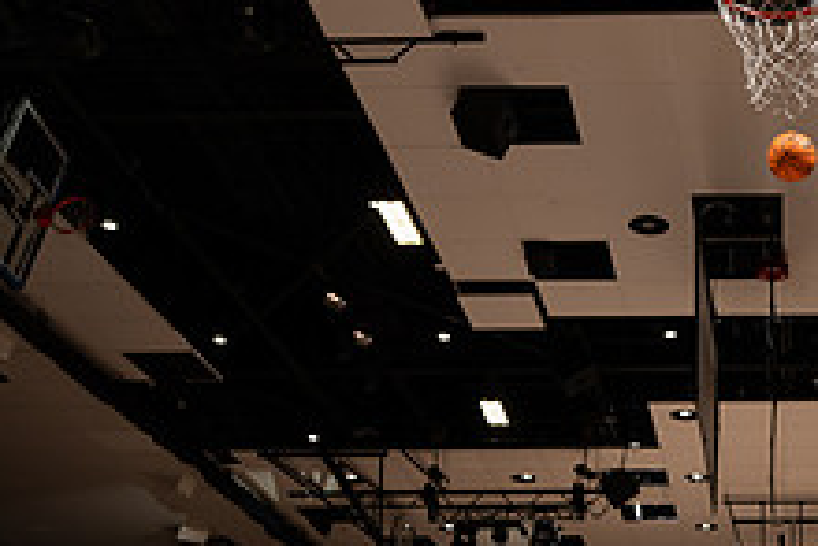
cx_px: 760
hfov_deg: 31.1
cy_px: 401
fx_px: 1387
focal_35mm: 61
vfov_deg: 22.1
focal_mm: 15
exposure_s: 1/100
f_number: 5
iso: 80
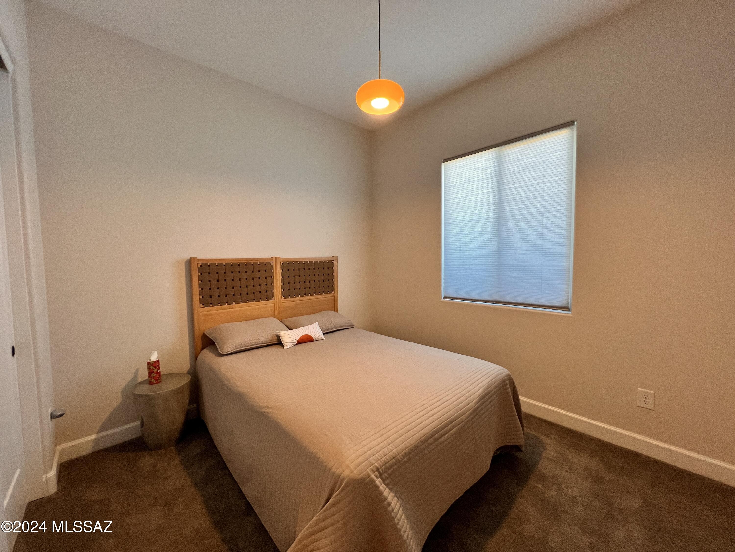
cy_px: 276
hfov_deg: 106.2
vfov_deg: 89.9
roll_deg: +0.7
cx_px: 368
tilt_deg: -3.5
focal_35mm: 13
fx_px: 276
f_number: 1.8
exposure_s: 1/60
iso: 125
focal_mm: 1.57
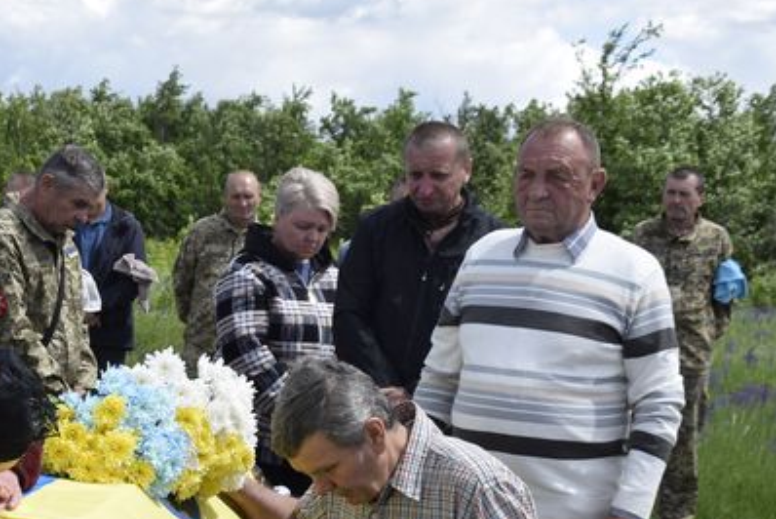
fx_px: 1768
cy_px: 444
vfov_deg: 16.5
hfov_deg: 24.0
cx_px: 57
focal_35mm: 82
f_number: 9
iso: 200
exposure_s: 1/320
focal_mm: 29
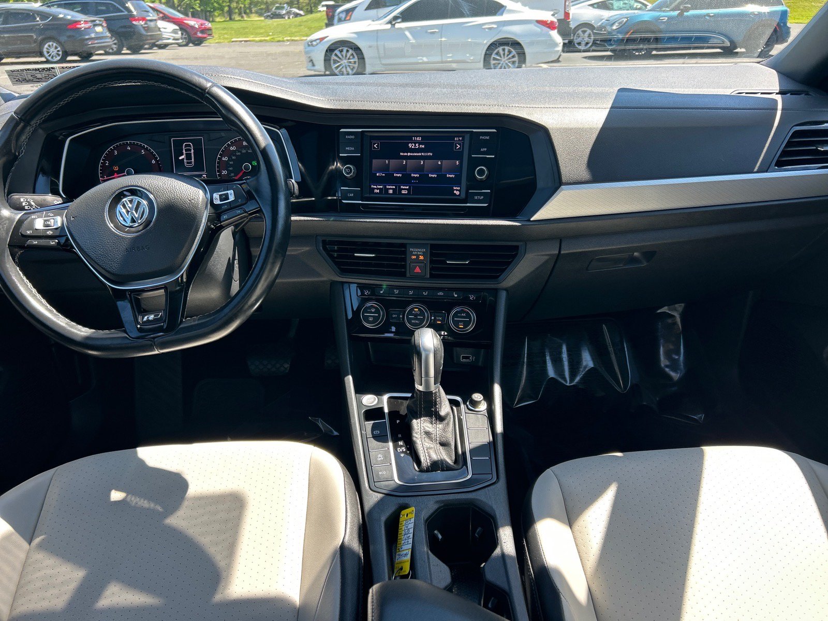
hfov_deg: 67.3
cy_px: 310
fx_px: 622
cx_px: 414
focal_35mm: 26
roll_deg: +0.4
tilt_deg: -25.3
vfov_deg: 53.1
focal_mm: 5.7
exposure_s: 1/316
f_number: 1.5
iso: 50
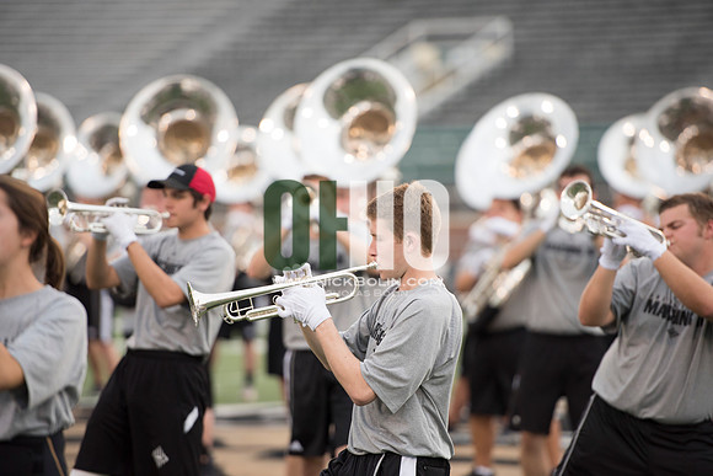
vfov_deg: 6.9
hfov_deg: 10.3
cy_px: 238
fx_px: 3962
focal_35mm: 200
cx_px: 356
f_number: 2.8
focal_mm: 200
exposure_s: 1/1250
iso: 1000
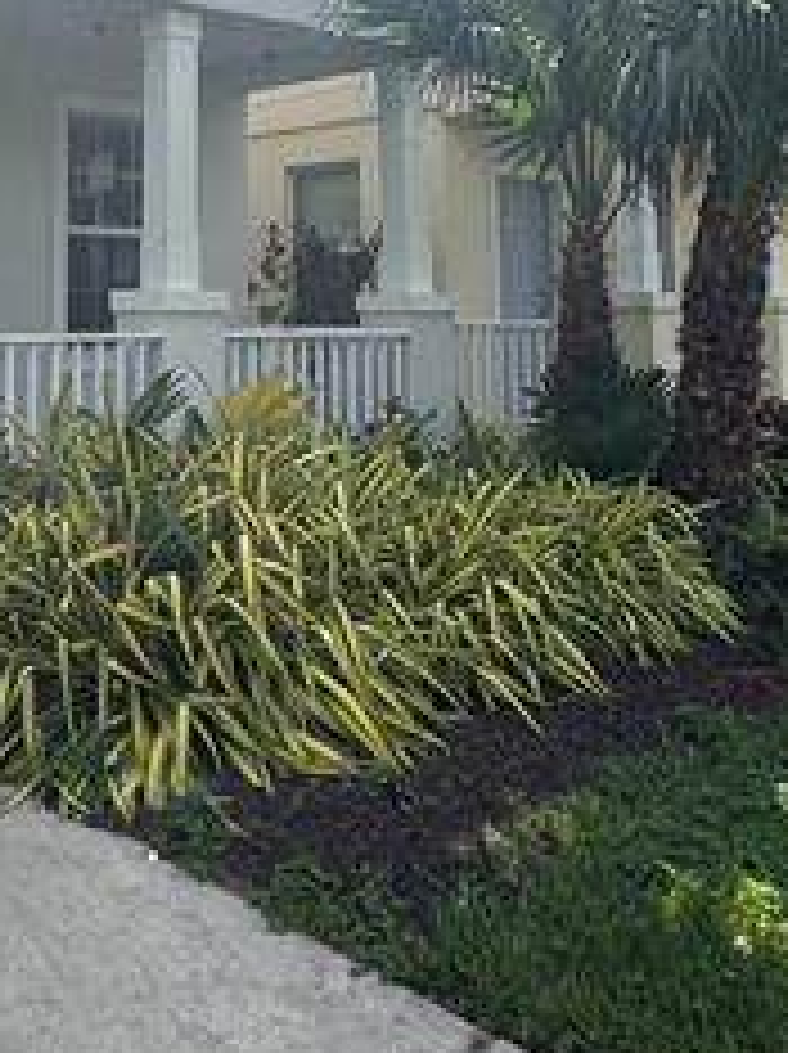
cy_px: 180
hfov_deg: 30.8
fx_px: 1399
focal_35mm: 46
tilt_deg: +6.3
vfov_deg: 39.3
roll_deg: +0.1
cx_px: 171
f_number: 2.2
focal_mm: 2.22
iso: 50
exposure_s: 1/1672
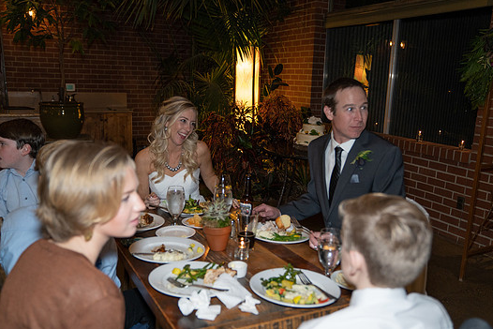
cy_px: 179
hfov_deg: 58.7
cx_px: 246
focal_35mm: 32
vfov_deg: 41.1
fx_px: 438
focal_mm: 29
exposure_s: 1/125
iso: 2000
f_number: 2.8
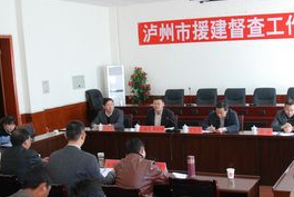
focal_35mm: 51
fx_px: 417
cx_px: 194
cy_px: 131
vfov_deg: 26.4
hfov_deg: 38.5
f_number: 4.5
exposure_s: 1/60
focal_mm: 18
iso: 1000
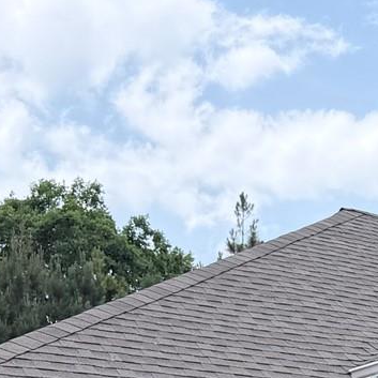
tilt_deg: +1.4
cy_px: 579
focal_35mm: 123
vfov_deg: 13.3
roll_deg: +0.0
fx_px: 1520
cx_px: 656
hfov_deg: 13.0
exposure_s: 1/4167
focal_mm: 6.76
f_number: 1.78
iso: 80
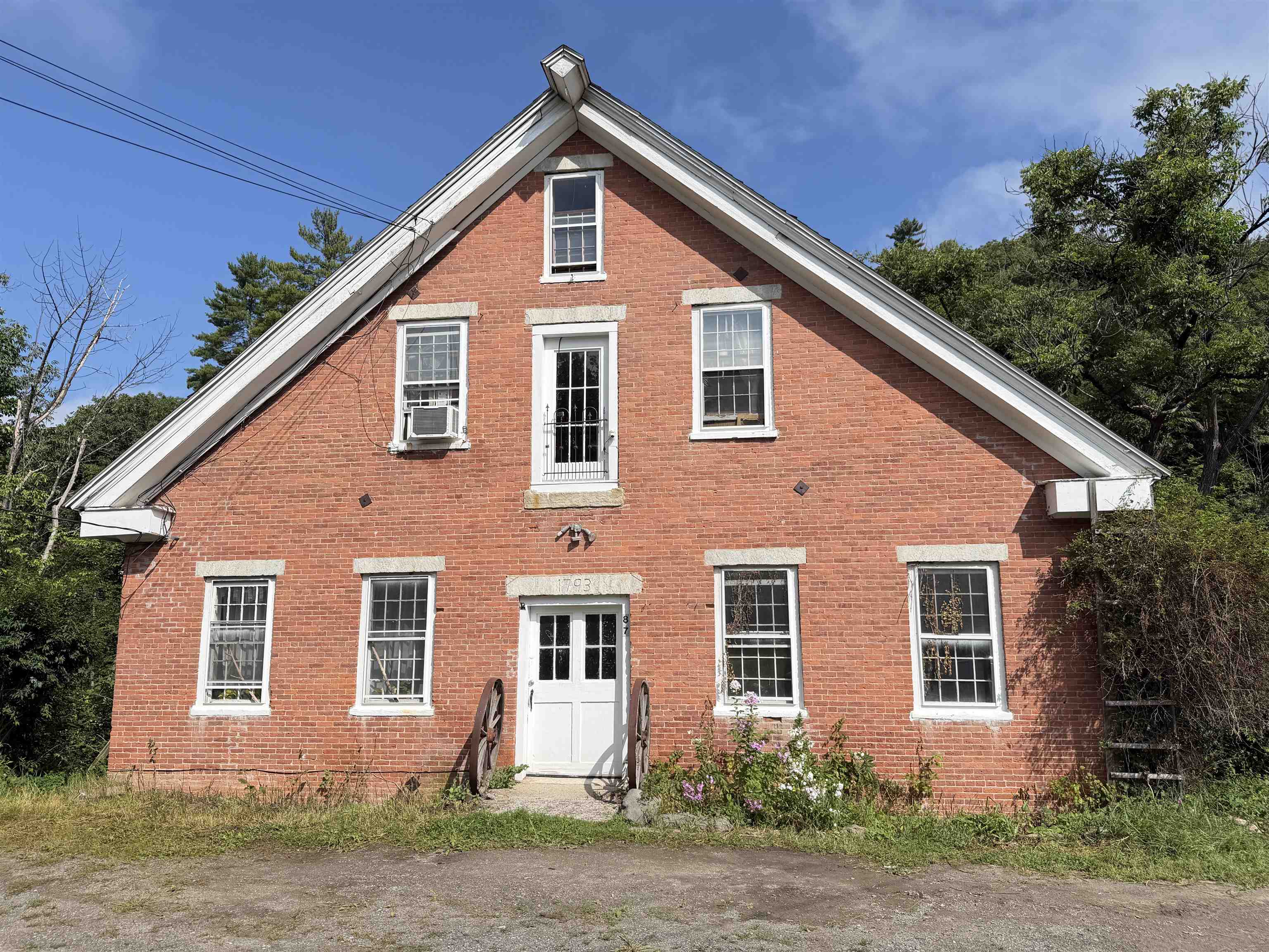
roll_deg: +0.1
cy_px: 476
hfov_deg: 71.6
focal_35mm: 24
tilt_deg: +10.1
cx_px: 634
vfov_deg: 56.8
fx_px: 880
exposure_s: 1/5319
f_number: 1.78
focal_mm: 6.76
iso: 80
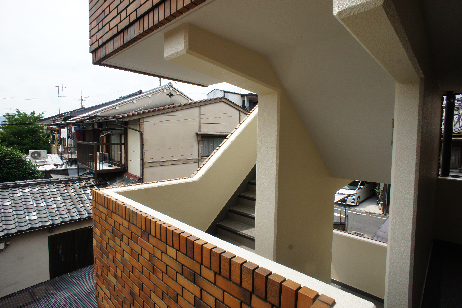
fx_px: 308
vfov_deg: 53.1
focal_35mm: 24
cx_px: 231
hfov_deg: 73.8
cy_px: 154
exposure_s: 1/100
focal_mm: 16
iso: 200
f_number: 11
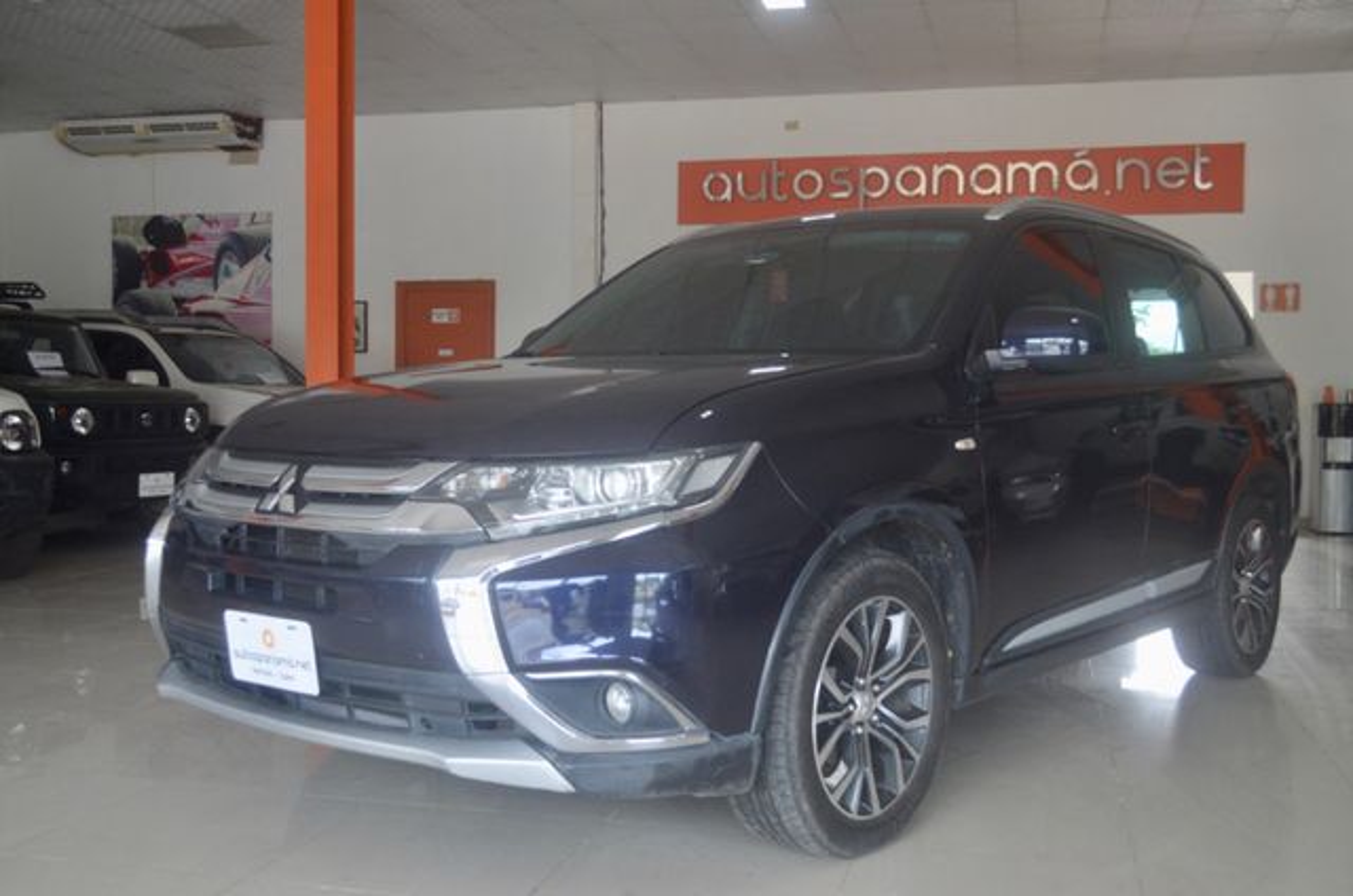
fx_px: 1350
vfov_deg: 36.7
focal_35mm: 36
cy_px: 448
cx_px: 676
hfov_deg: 53.2
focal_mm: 24
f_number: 4.2
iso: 400
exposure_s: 1/80
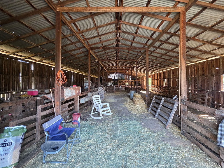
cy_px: 84
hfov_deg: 106.2
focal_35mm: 13
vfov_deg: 89.9
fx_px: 84
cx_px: 112
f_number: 1.9
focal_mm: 2.2
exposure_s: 1/60
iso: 250
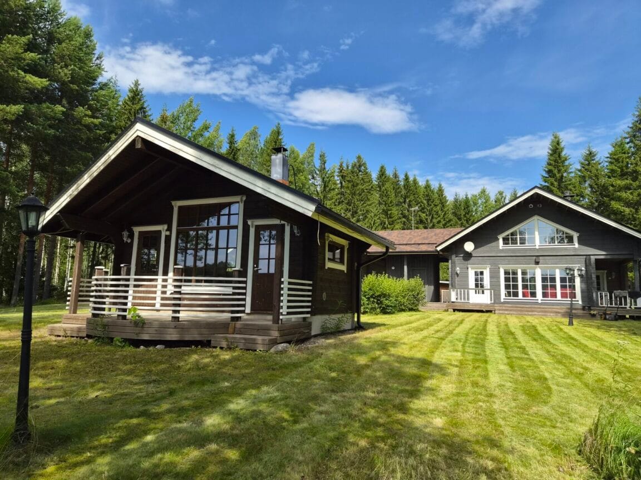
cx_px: 320
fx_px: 426
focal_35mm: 23
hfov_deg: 73.9
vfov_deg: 58.9
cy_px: 240
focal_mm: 5.4
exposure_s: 1/3360
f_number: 1.8
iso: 80
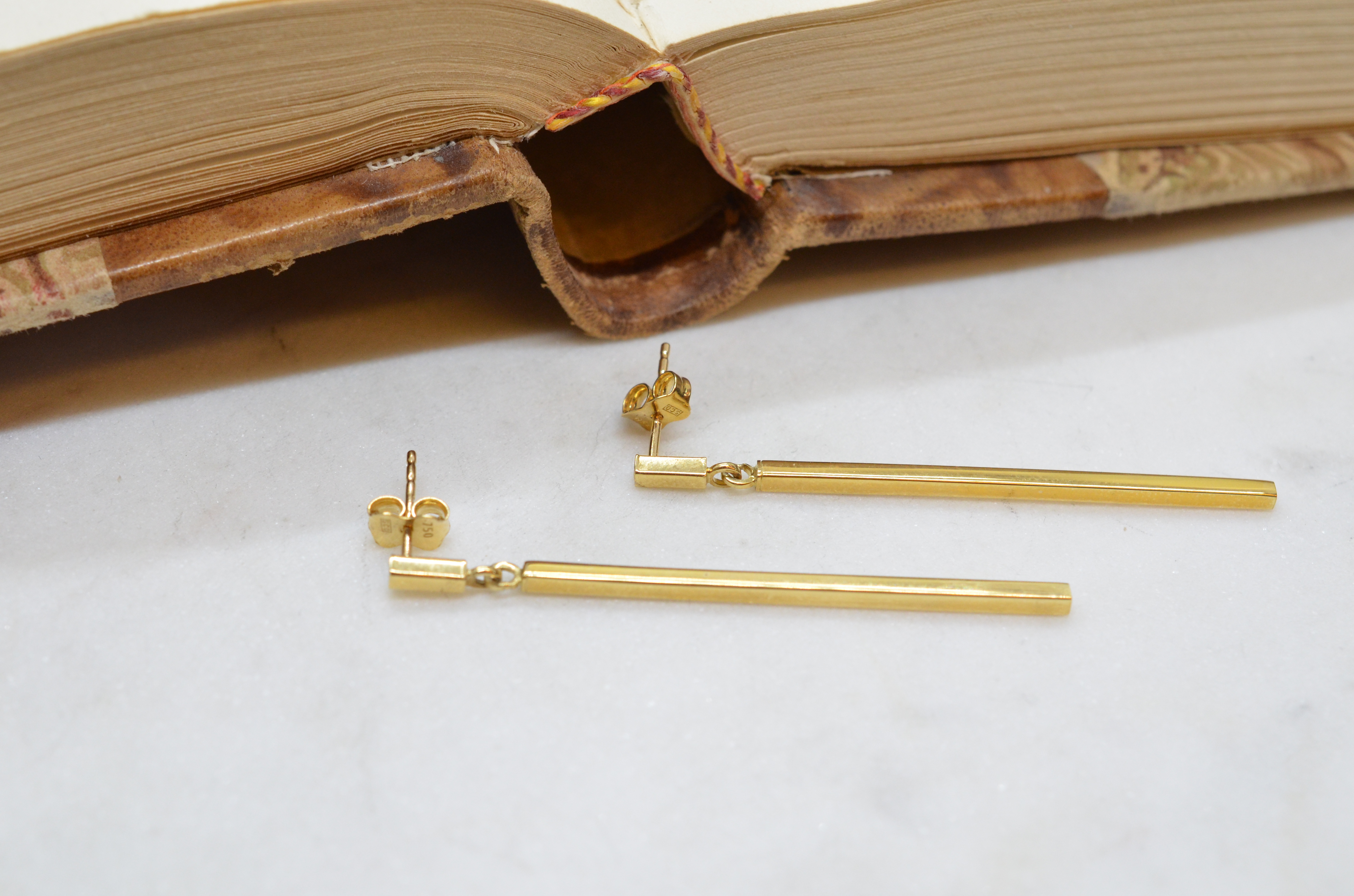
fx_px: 2252
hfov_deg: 33.5
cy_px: 448
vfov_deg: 22.5
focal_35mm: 60
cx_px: 677
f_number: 9
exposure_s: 1/125
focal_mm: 40
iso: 1000
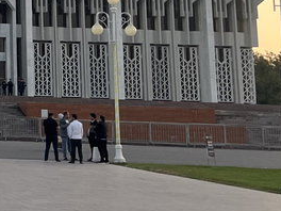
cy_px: -69
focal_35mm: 118
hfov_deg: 14.5
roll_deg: -1.5
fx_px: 958
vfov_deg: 12.2
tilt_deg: +10.0
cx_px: -234
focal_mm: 5.1
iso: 50
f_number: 1.6
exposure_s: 1/631
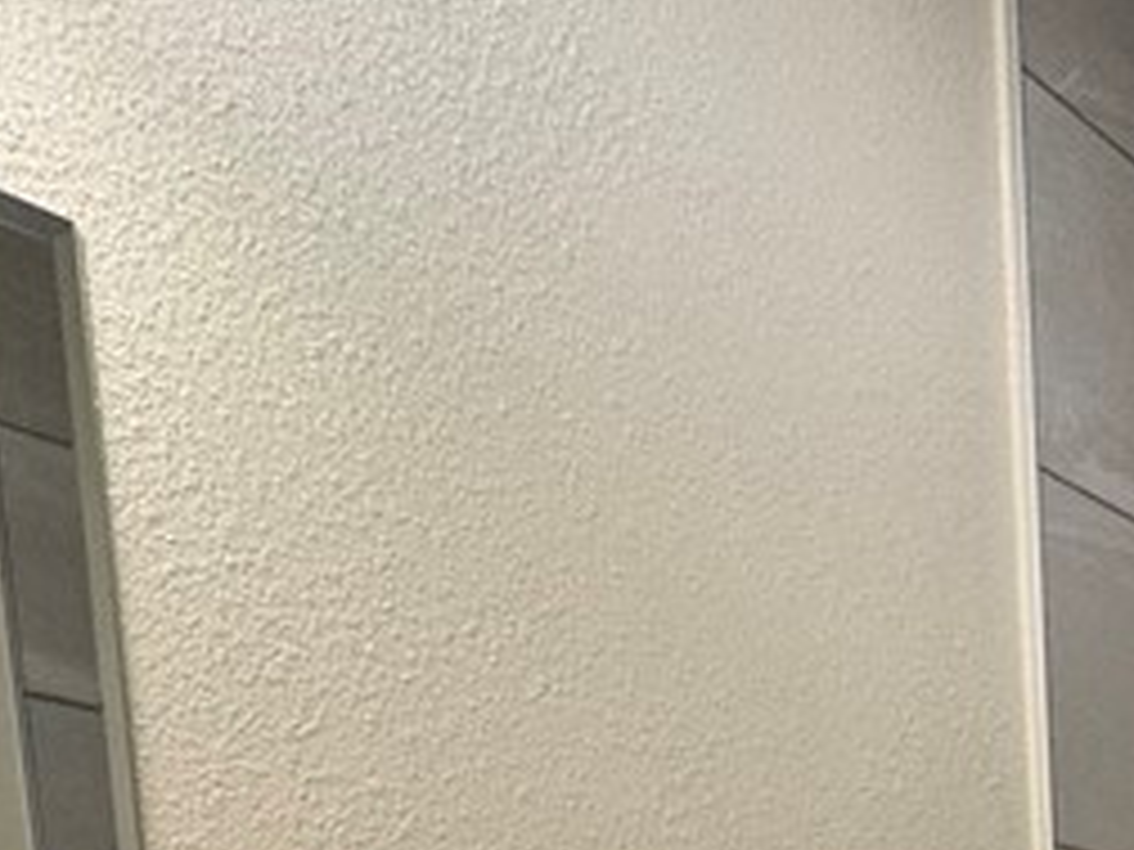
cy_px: 1493
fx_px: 1867
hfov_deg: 28.1
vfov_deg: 19.6
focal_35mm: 57
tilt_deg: -9.7
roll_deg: +0.8
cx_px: 1462
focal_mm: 2.22
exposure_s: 1/120
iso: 125
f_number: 2.2
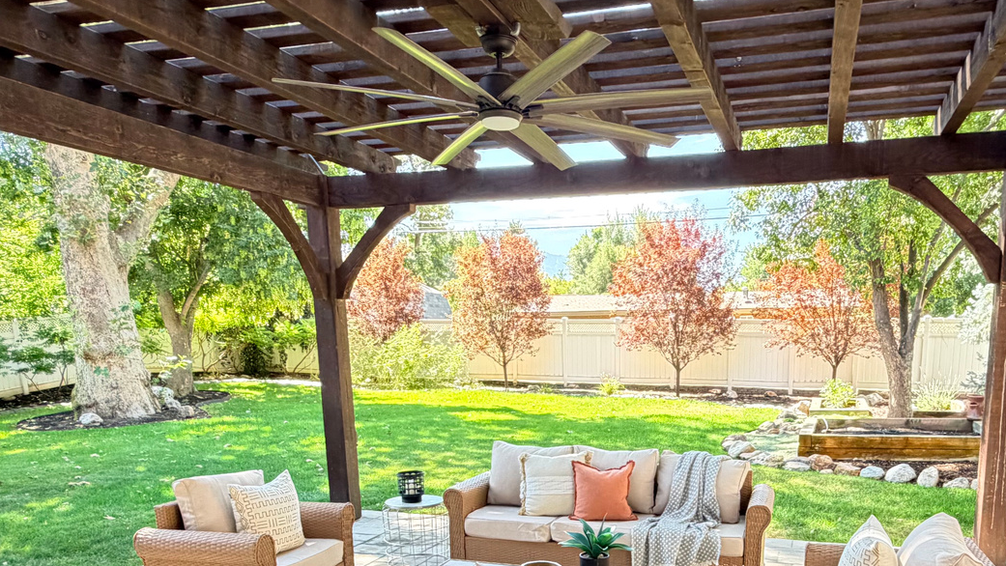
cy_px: 490
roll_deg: +0.8
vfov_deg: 36.9
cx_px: 602
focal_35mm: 30
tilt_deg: -11.2
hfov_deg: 63.7
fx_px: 800
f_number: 2.2
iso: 250
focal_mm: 2.22
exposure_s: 1/121
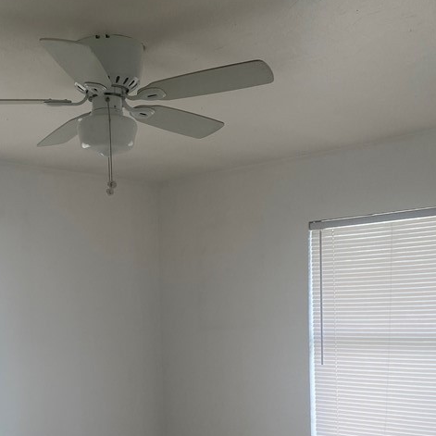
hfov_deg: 33.3
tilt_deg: -1.8
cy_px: 372
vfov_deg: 32.7
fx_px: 712
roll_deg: +2.8
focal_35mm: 50
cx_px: 104
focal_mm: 4.25
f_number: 1.8
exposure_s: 1/122
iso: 50
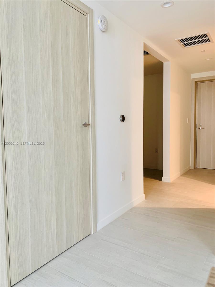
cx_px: 108
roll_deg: +0.5
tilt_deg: -2.9
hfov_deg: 53.1
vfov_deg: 67.3
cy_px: 144
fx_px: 215
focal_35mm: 26
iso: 125
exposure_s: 1/60
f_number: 1.8
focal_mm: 4.25
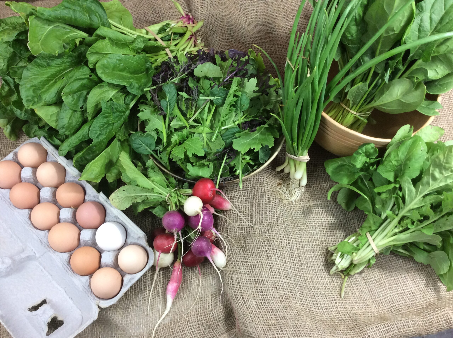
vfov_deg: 42.8
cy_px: 169
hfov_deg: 55.4
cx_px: 226
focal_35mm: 33
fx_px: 431
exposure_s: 1/24
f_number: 2.4
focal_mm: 3.3
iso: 80
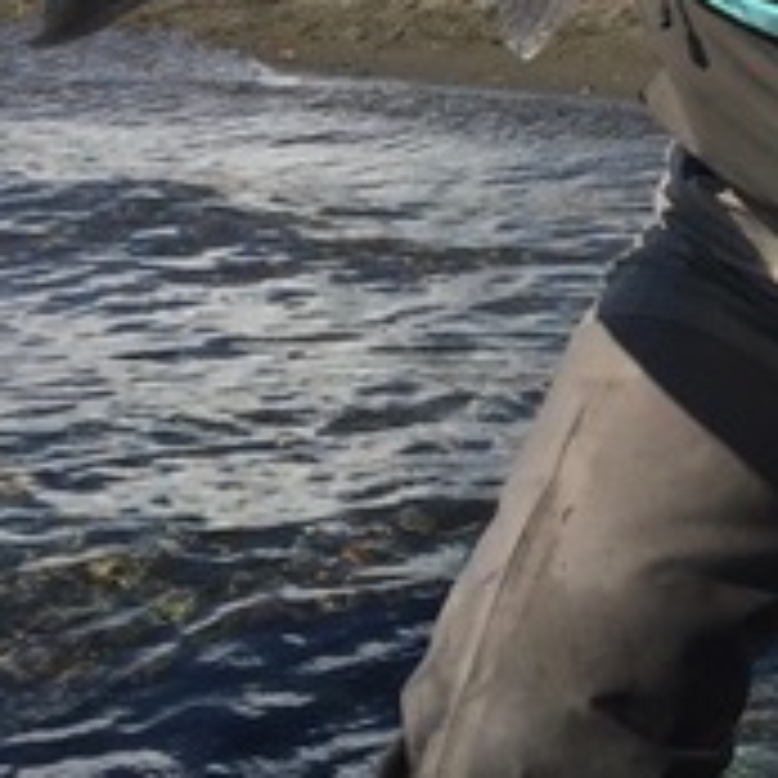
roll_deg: +1.1
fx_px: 2416
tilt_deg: -2.0
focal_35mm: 95
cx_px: 890
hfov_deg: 17.6
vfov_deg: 17.5
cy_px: -130
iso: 32
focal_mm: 4.15
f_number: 2.2
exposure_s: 1/4405
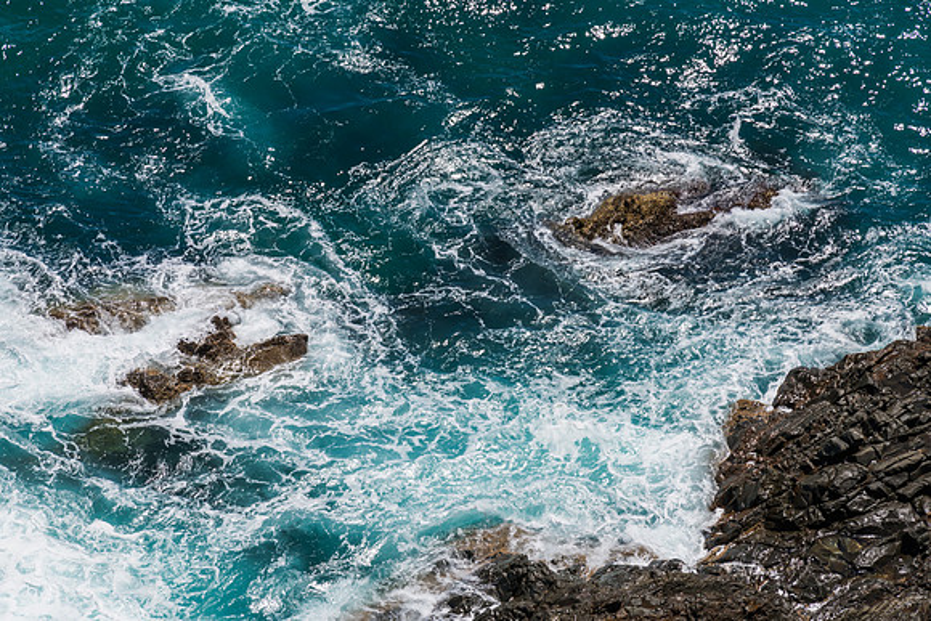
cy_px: 310
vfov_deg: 11.4
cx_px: 466
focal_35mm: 120
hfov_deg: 17.1
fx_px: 3104
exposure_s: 1/60
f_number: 22
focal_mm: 120
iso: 40
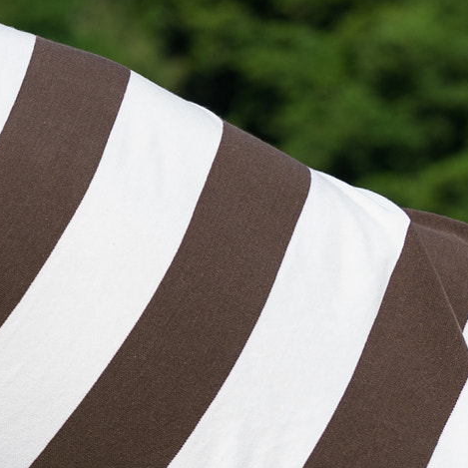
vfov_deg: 6.7
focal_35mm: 260
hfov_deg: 6.6
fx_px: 3977
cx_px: -411
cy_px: 264
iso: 100
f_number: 6.3
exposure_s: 1/160
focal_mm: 70
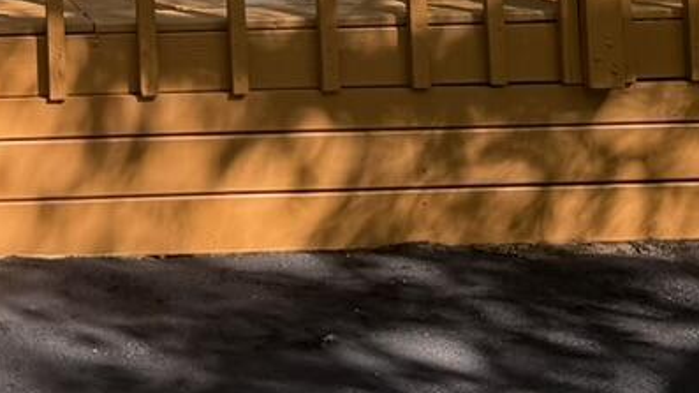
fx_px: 2501
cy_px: -772
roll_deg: +1.0
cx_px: -217
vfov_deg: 7.8
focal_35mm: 135
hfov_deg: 15.2
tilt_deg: +5.2
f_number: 1.78
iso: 100
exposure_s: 1/831
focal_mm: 6.76
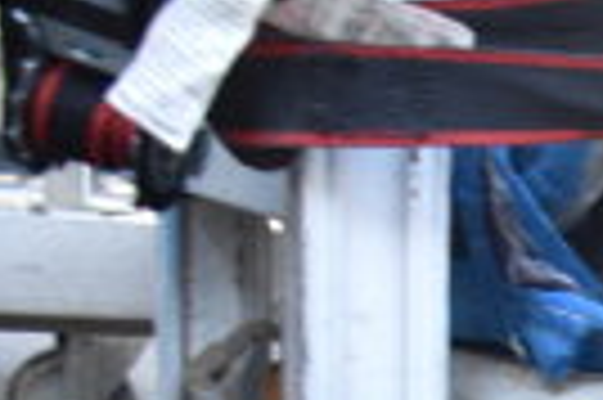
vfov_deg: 10.2
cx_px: 1220
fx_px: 2058
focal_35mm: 123
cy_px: 802
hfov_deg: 14.0
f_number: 4
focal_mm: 18
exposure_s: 1/60
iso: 200
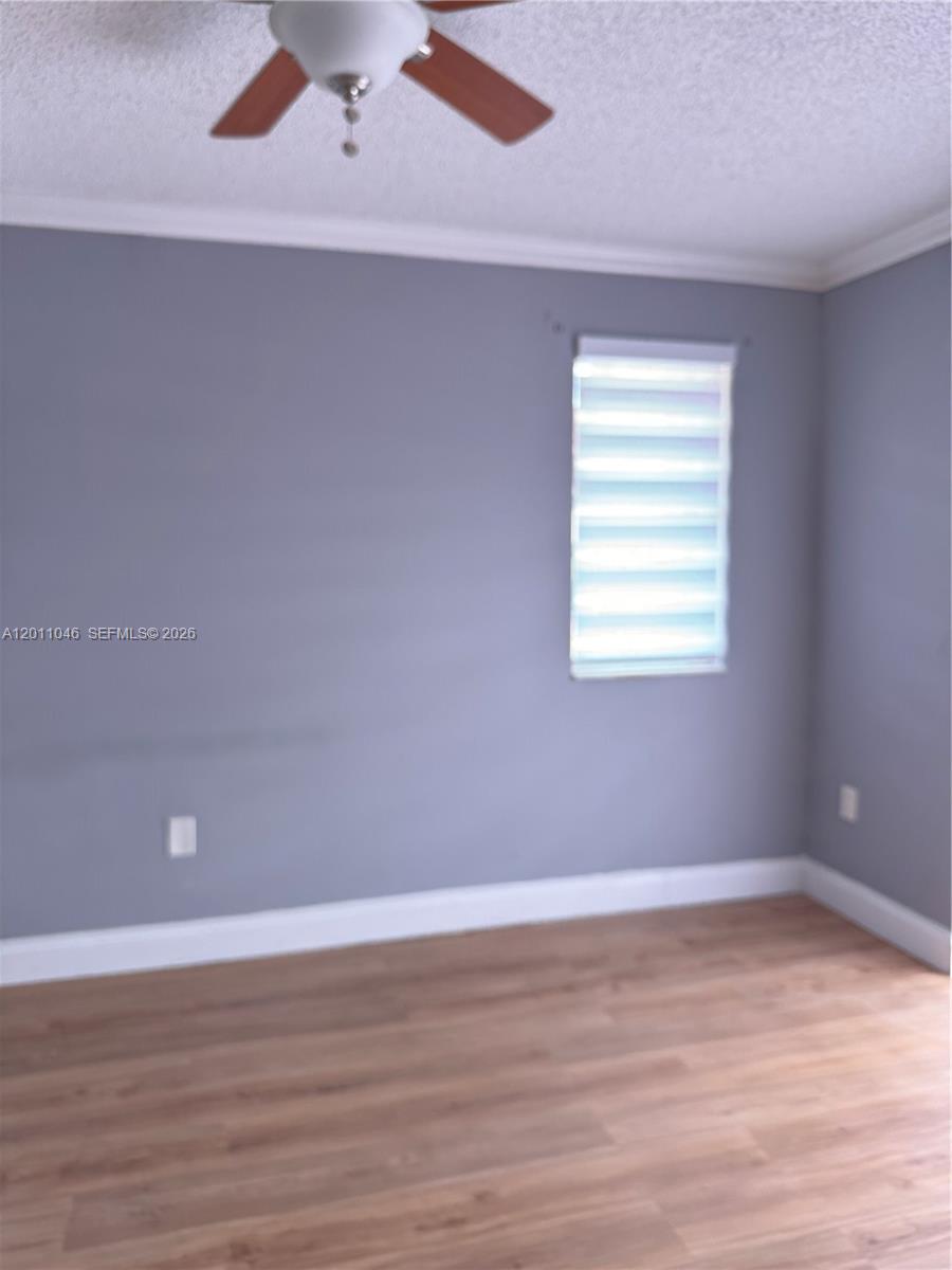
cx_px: 476
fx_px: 880
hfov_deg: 56.8
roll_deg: +0.4
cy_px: 635
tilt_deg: -5.2
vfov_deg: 71.6
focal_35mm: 24
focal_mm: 6.76
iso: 200
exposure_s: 1/60
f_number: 1.78
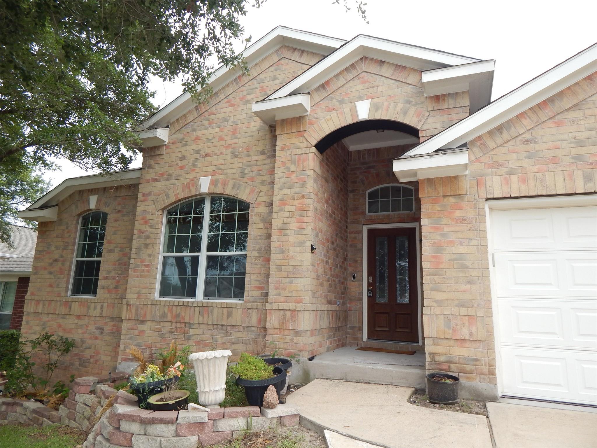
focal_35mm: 22
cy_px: 224
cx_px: 298
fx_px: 379
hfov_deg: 76.4
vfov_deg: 61.1
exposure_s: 1/500
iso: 125
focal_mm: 4
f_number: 3
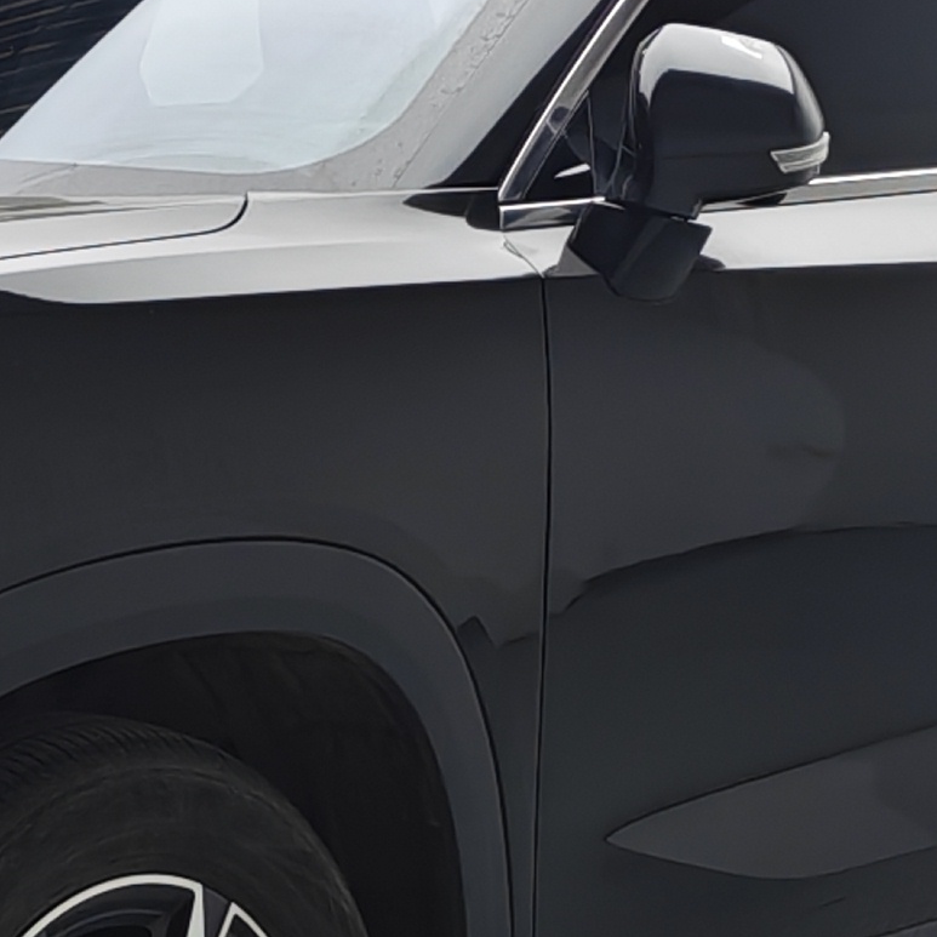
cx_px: 29
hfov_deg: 10.6
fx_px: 5022
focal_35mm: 164
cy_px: 632
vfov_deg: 10.6
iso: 320
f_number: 1.9
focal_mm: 6.12
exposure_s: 1/100
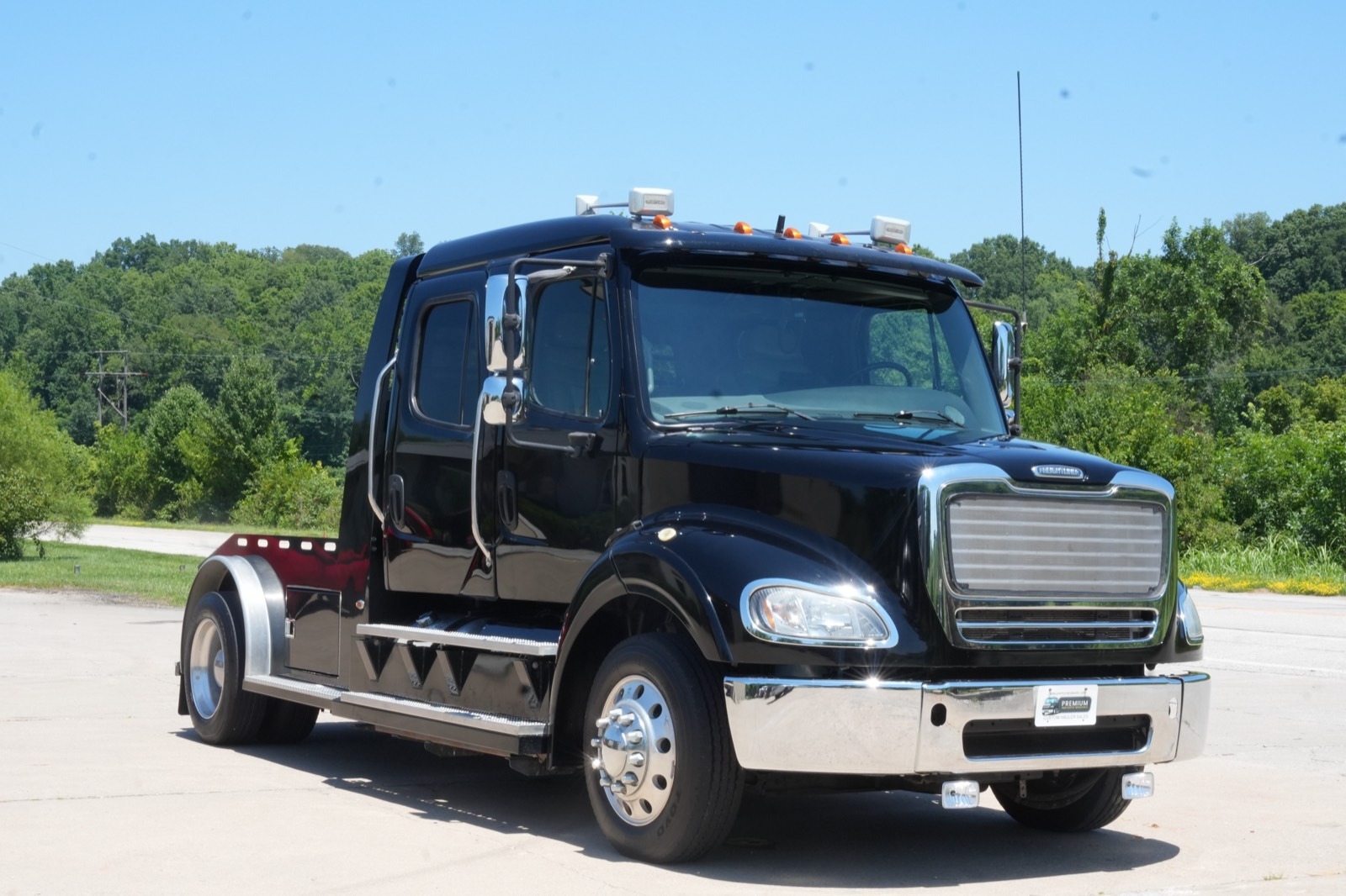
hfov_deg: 35.9
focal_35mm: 56
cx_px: 673
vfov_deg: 24.4
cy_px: 448
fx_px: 2075
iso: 640
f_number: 22
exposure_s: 1/125
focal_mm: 37
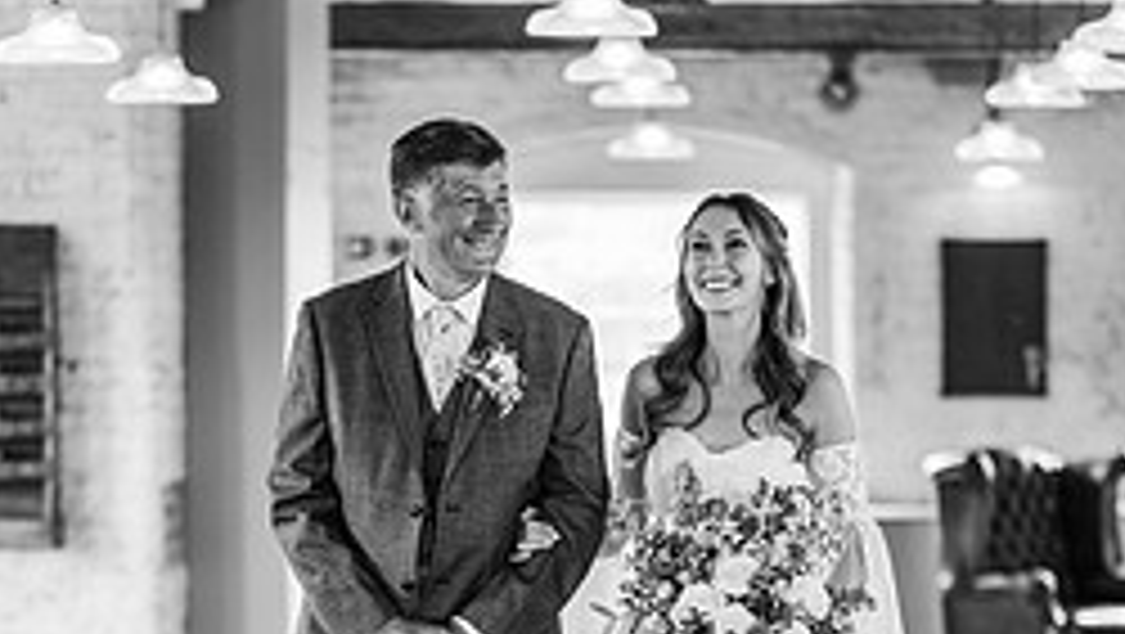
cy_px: 683
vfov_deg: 7.6
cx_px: 556
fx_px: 4776
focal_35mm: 160
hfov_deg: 13.4
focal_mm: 85
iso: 450
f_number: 1.8
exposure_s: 1/200
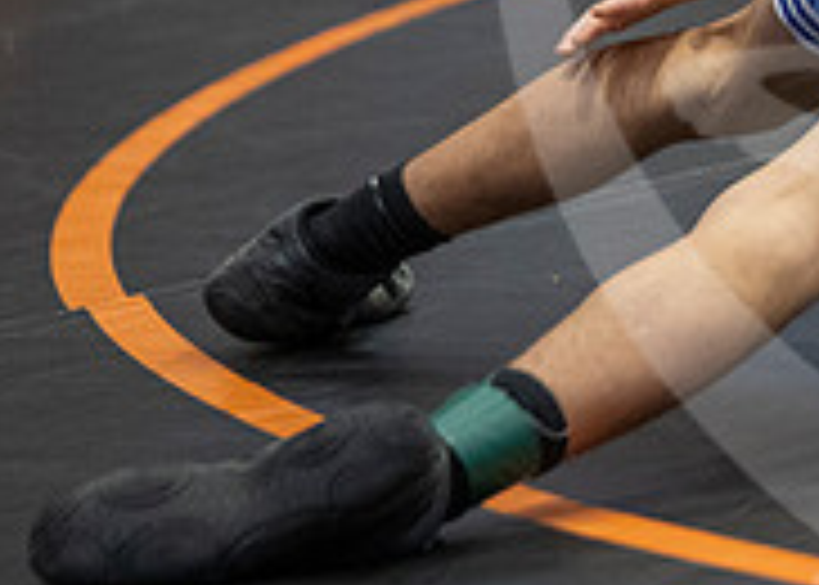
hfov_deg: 6.1
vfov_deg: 4.4
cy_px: -91
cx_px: 1444
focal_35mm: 324
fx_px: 7536
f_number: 2.8
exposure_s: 1/1000
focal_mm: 89
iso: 3200
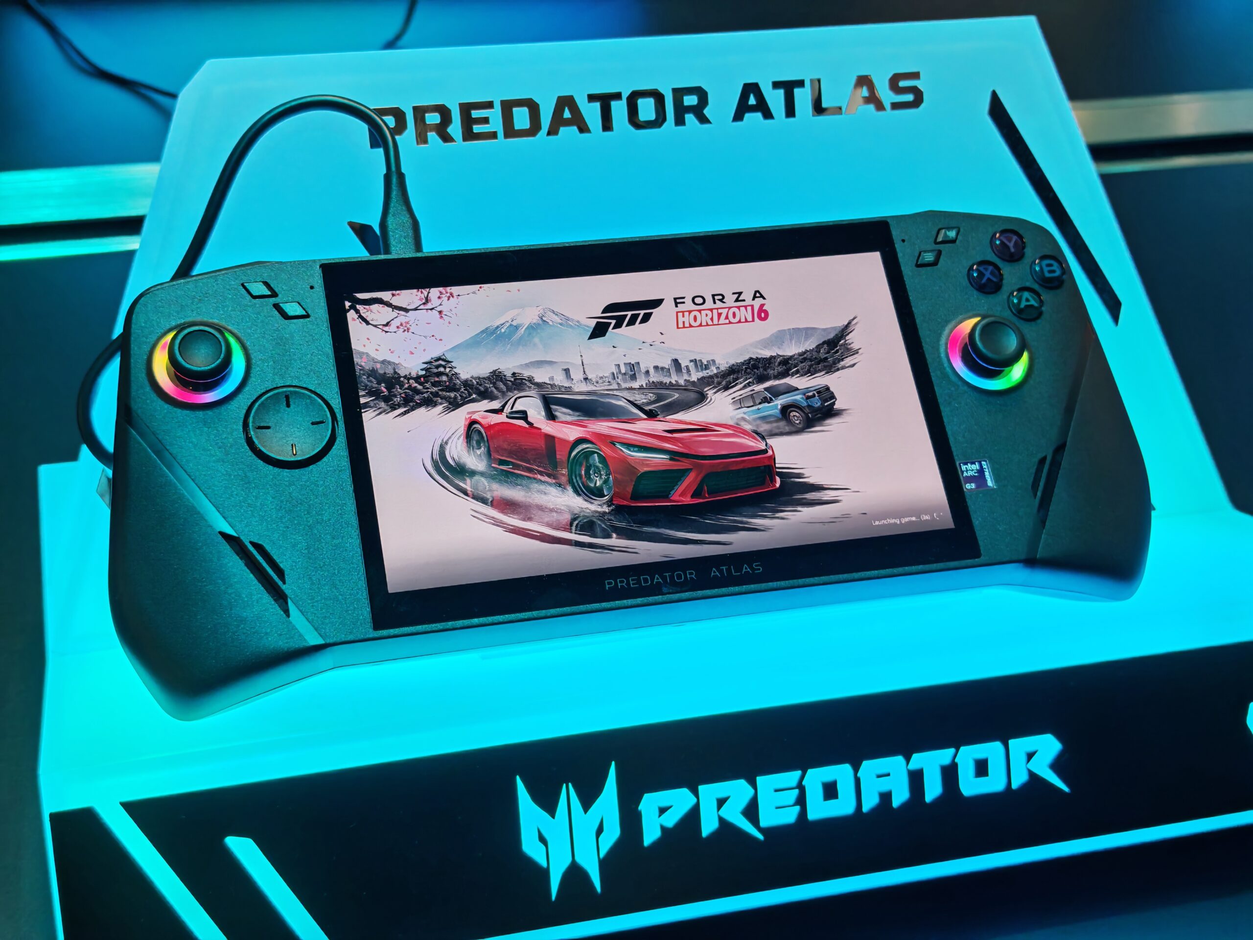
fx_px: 1737
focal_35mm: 48
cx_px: 626
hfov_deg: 39.7
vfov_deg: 30.3
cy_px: 470
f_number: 2
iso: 50
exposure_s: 1/100
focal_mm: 6.83
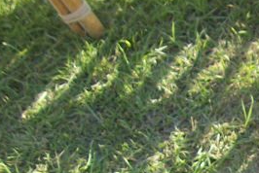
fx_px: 1152
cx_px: 536
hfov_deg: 11.4
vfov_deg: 8.2
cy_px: 347
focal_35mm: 160
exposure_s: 1/250
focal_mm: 5.7
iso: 80
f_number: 2.9
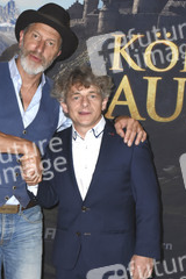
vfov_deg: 30.2
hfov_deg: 20.7
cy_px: 223
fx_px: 504
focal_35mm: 65
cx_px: 41
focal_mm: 26
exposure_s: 1/125
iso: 800
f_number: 5.6
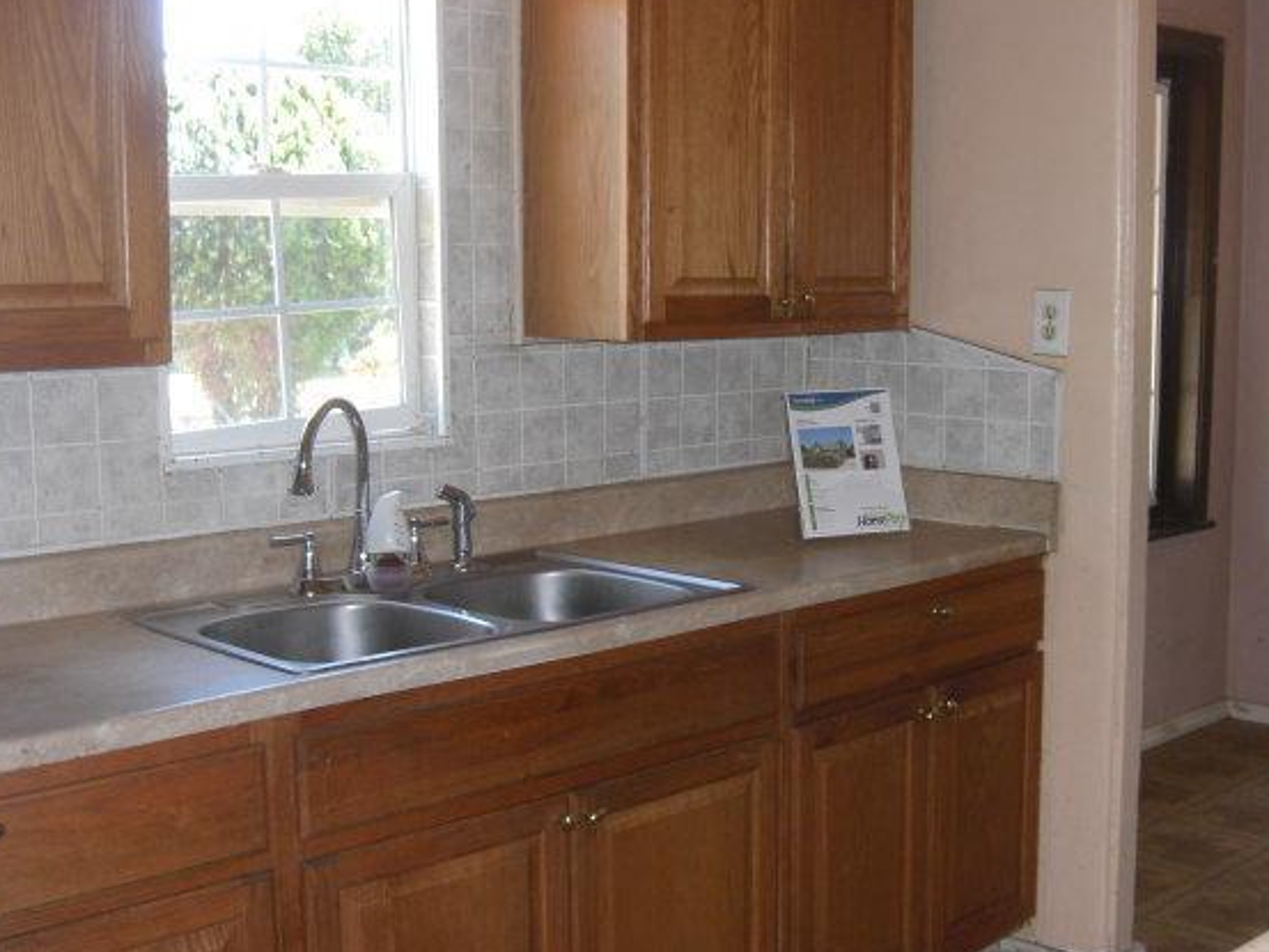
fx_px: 1613
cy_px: 484
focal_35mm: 44
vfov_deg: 32.9
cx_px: 707
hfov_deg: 42.9
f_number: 2.8
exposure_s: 1/60
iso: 200
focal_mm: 7.9
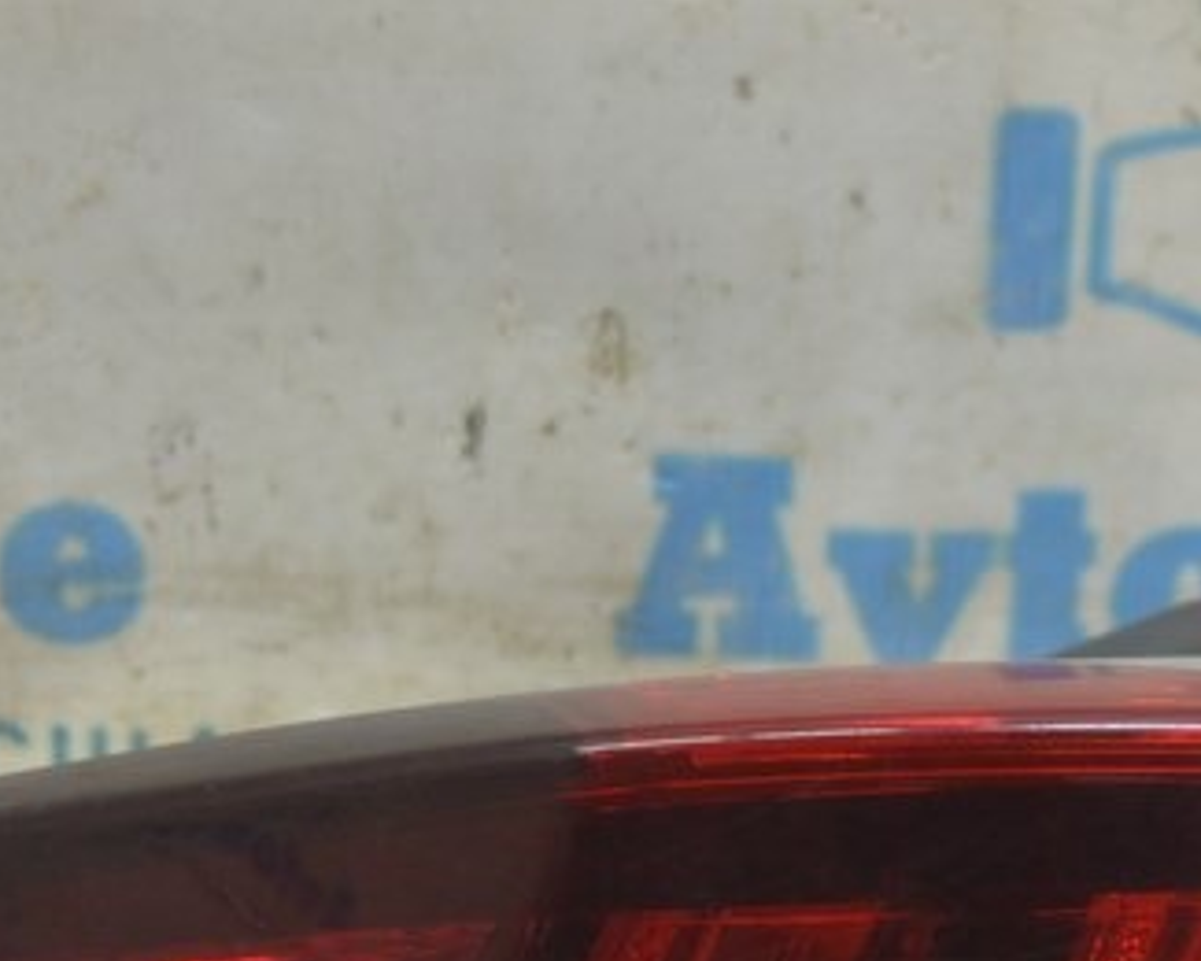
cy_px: 1063
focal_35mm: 142
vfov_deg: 10.7
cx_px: 613
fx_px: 5047
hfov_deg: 13.6
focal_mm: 32
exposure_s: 1/20
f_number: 5.6
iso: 400
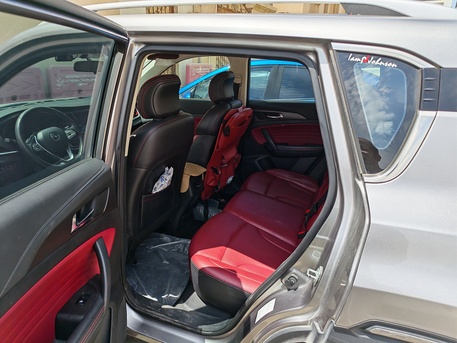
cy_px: 172
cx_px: 228
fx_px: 304
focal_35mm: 23
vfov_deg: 58.9
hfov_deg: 73.9
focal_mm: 5.4
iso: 50
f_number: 1.6
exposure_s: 1/1600
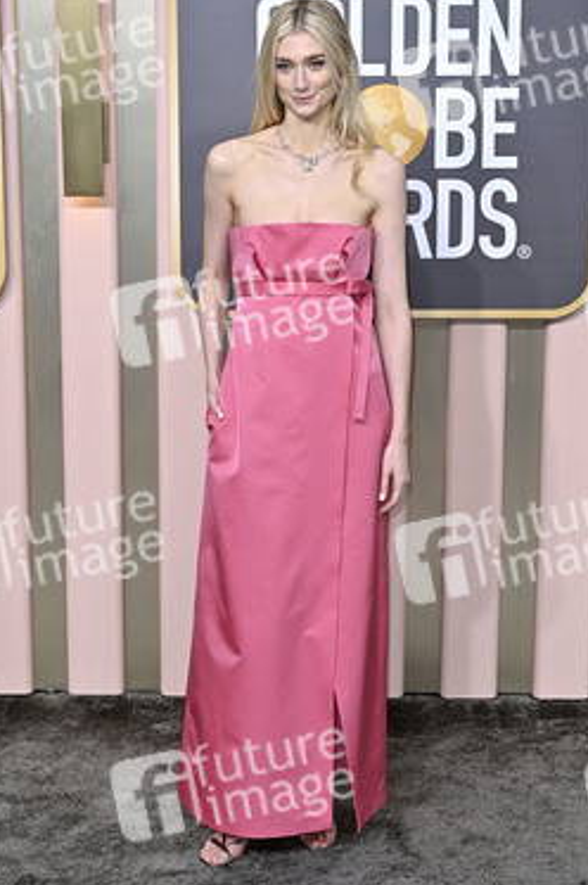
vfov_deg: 27.4
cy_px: 429
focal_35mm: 74
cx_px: 301
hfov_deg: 18.4
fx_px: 1816
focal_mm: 69
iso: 320
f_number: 8
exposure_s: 1/200
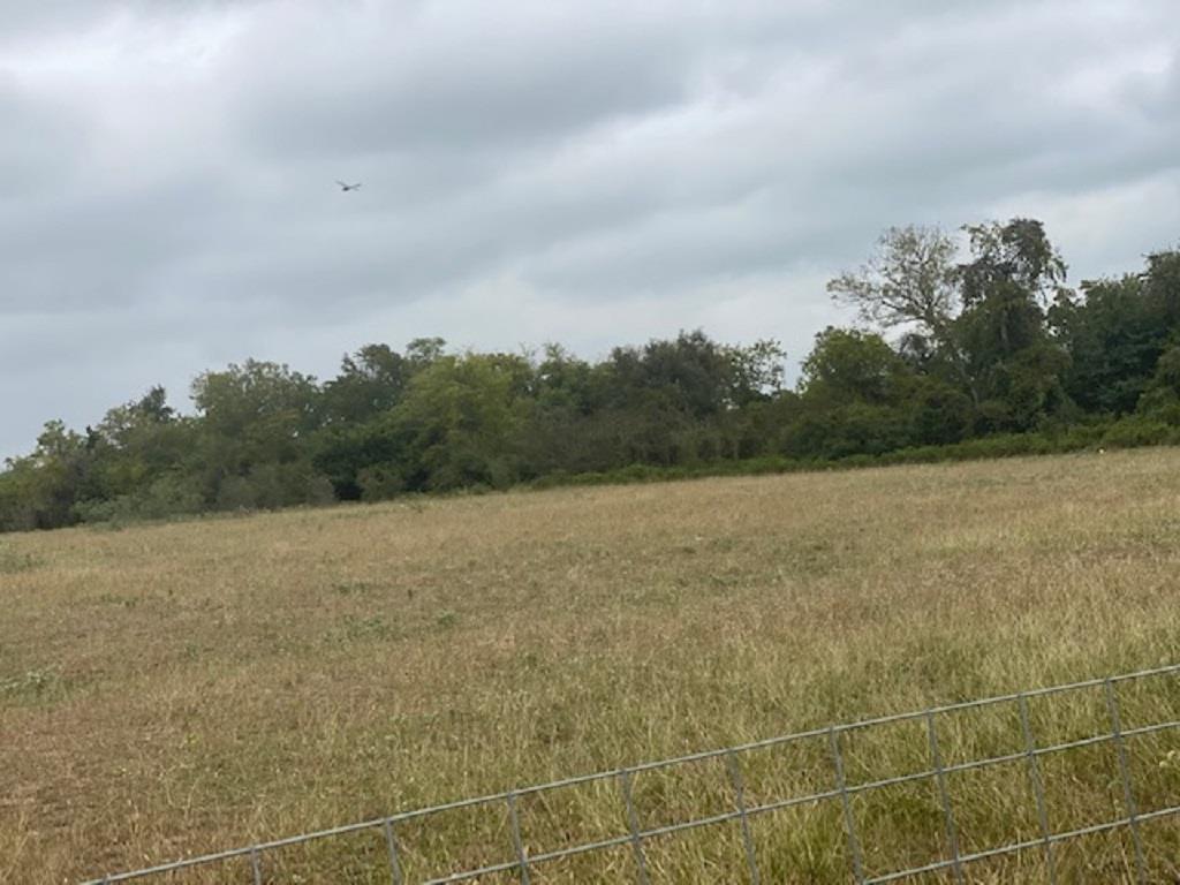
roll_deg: +4.2
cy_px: 442
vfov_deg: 28.0
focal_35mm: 52
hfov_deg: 36.8
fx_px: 1773
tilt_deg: +1.3
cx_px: 590
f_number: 2
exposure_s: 1/888
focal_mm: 6
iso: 20
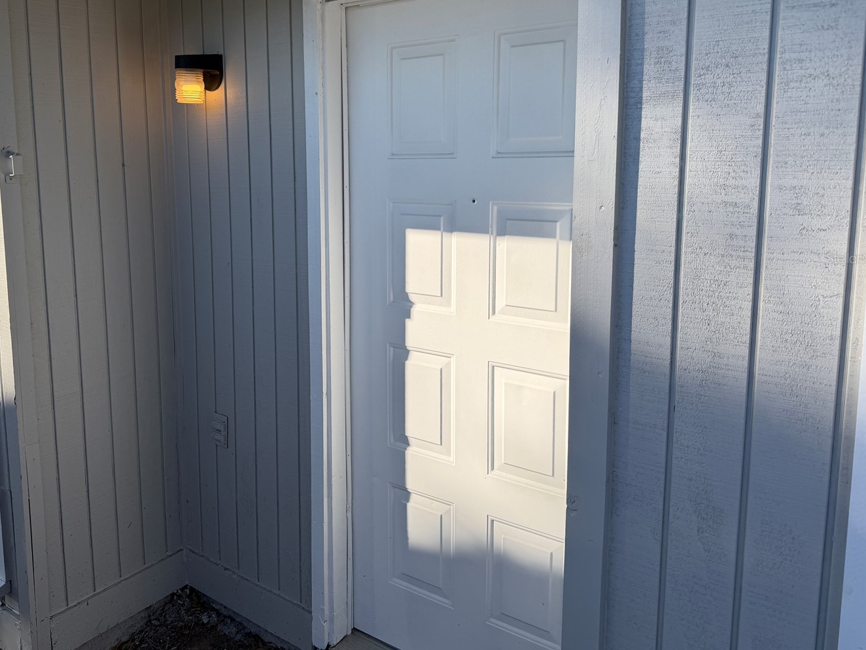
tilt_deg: -7.2
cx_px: 365
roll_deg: +0.7
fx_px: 726
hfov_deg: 61.3
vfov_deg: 47.9
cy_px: 258
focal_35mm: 29
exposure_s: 1/2110
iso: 80
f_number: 1.78
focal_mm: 6.76
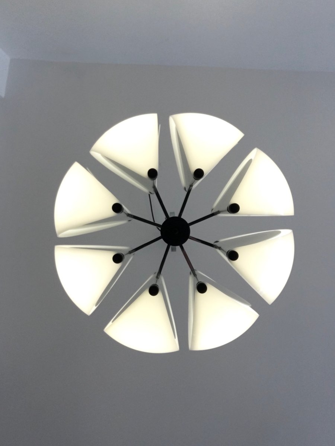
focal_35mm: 31
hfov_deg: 45.4
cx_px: 168
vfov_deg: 58.4
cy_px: 223
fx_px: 400
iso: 32
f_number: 2.2
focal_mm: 2.65
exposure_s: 1/166
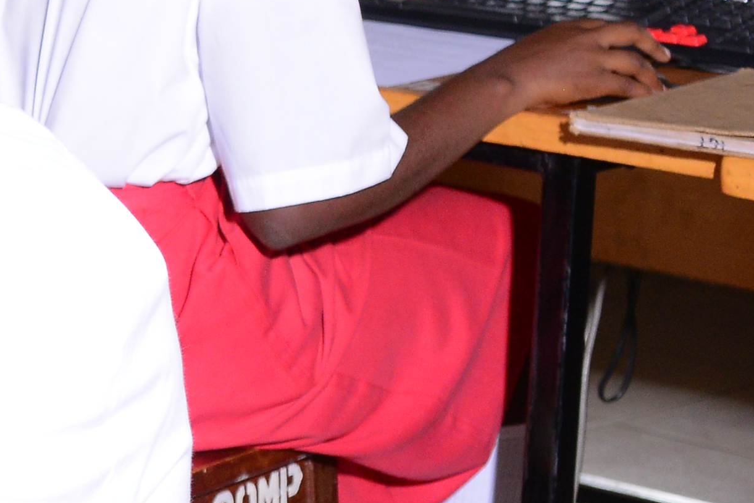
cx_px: -886
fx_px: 4733
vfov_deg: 6.1
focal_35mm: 226
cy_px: 91
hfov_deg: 8.5
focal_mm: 50
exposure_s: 1/80
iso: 1000
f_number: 5.6
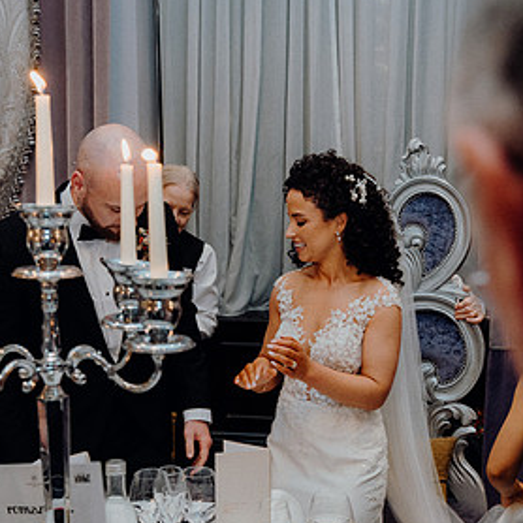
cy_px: 340
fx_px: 940
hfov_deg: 31.1
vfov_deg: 30.9
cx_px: 245
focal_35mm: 55
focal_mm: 31
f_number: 3.5
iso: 2500
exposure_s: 1/160
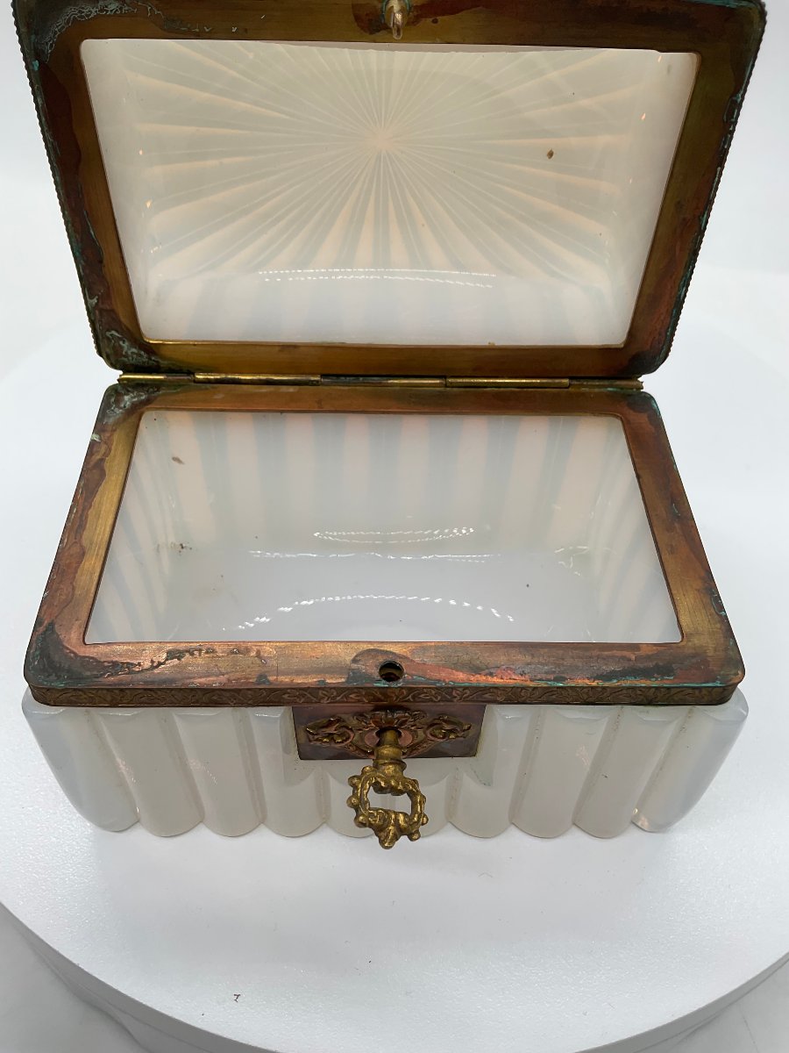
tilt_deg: -49.7
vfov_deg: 61.7
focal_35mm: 29
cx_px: 394
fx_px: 881
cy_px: 526
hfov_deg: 48.2
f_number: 1.8
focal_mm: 3
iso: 16
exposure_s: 1/333
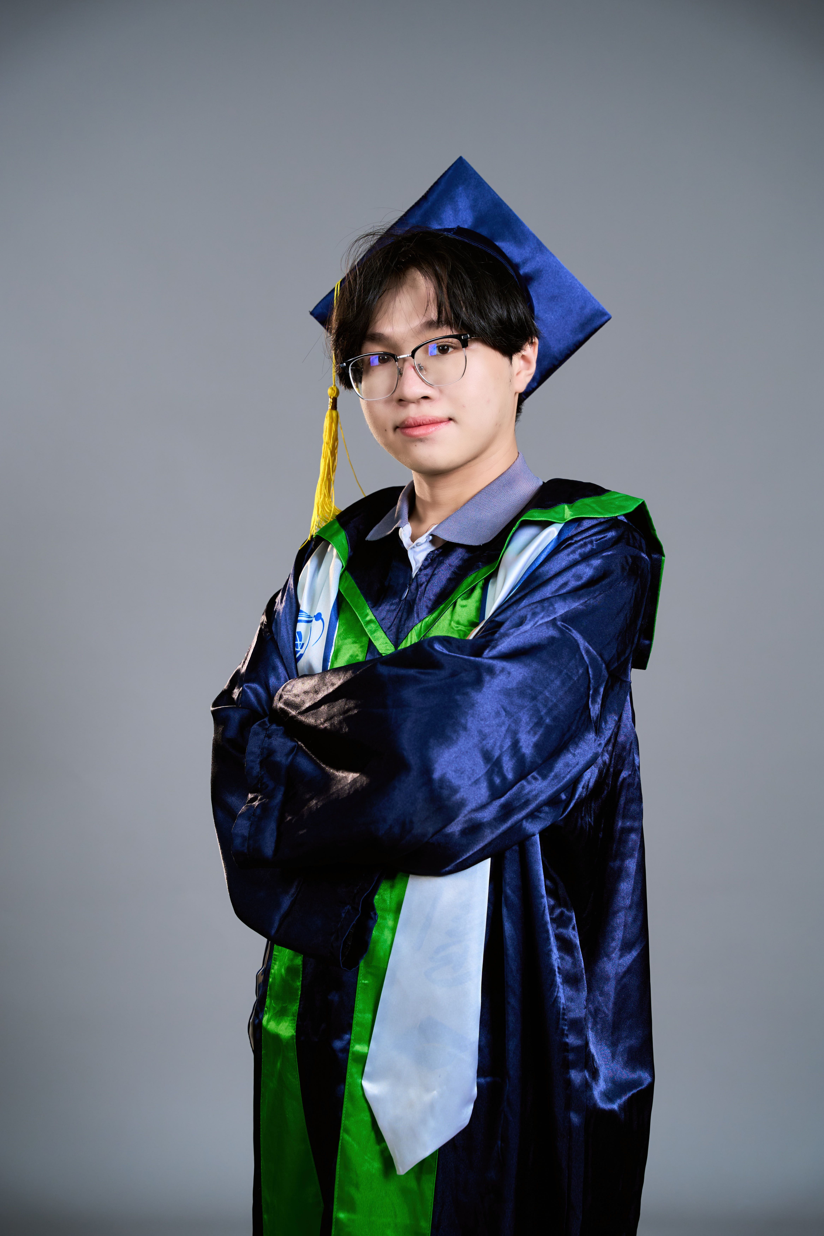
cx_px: 412
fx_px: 1730
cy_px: 618
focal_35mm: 50
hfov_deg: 26.8
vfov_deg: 39.3
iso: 320
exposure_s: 1/125
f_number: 4
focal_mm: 50.4
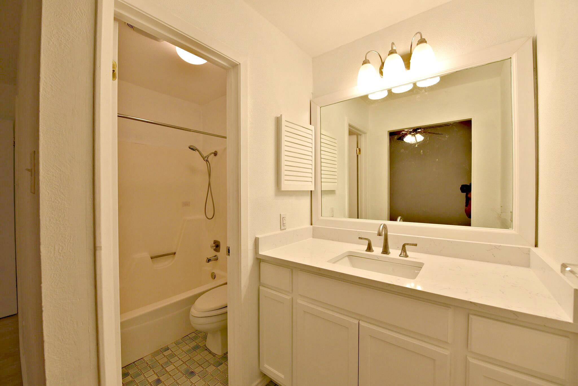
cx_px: 289
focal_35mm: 14
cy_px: 193
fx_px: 225
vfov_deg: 81.3
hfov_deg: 104.2
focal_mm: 14
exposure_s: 1/125
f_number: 5.6
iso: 400
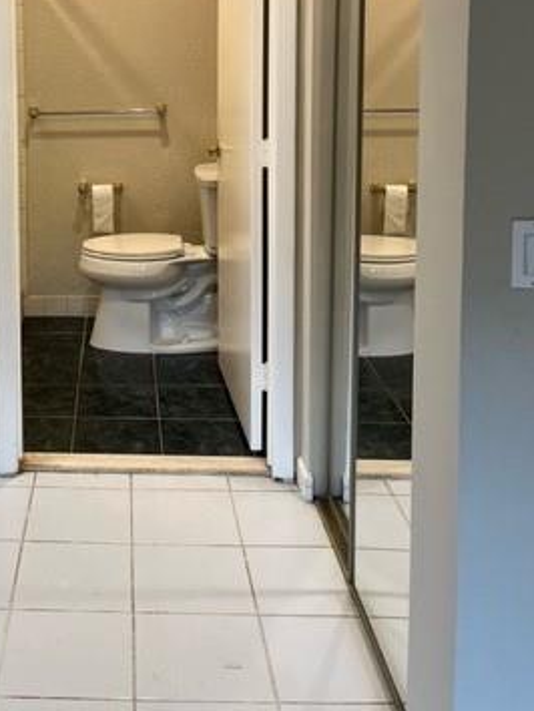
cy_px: 102
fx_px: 966
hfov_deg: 29.8
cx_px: 72
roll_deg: +1.5
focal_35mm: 47
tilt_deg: -5.9
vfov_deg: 38.3
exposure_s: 1/120
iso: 125
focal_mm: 5.1
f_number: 1.6
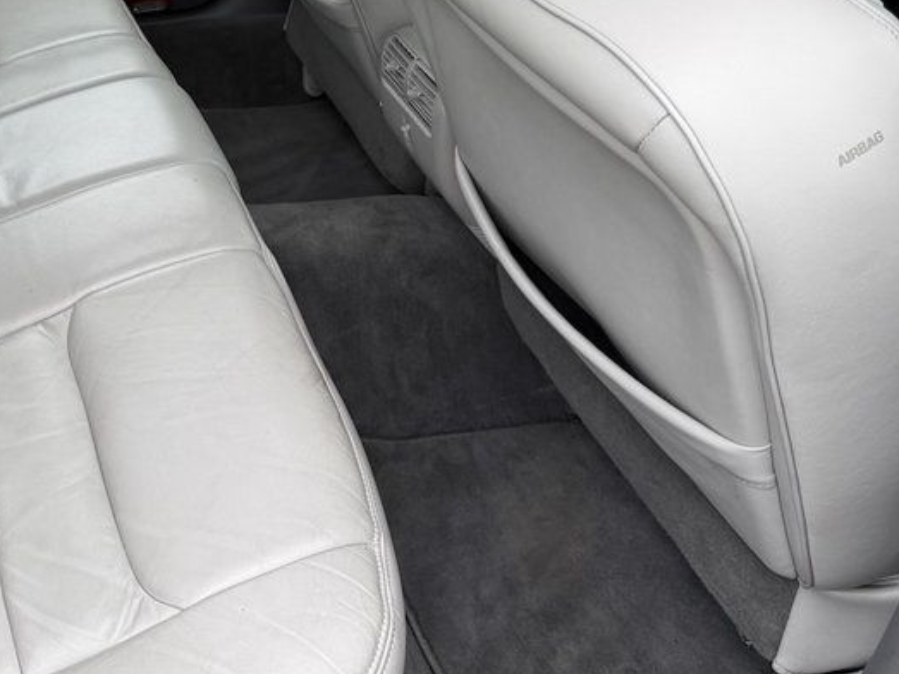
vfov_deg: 30.2
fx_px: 1220
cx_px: 211
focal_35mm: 47
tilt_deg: -28.3
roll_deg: +0.6
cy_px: 143
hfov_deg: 39.2
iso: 80
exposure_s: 1/535
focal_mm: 6.76
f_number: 1.78
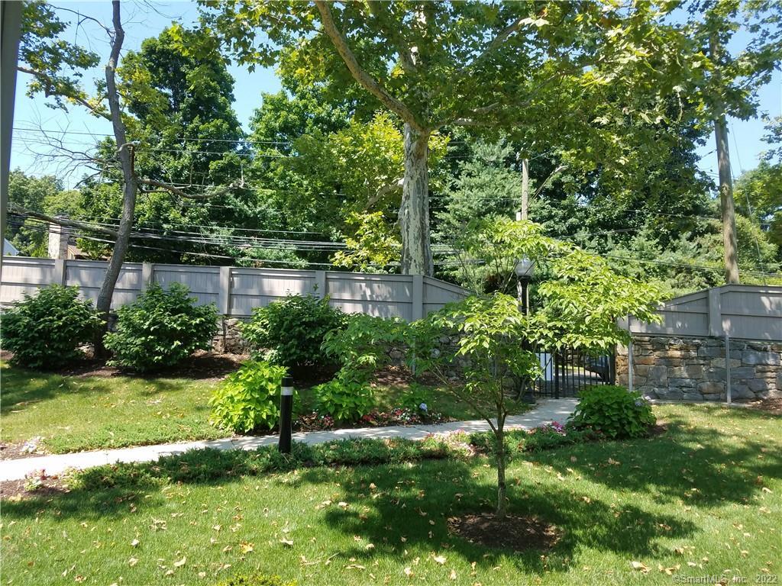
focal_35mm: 26
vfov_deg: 53.1
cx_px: 391
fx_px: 587
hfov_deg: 67.3
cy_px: 293
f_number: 1.7
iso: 50
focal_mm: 4.2
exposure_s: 1/770
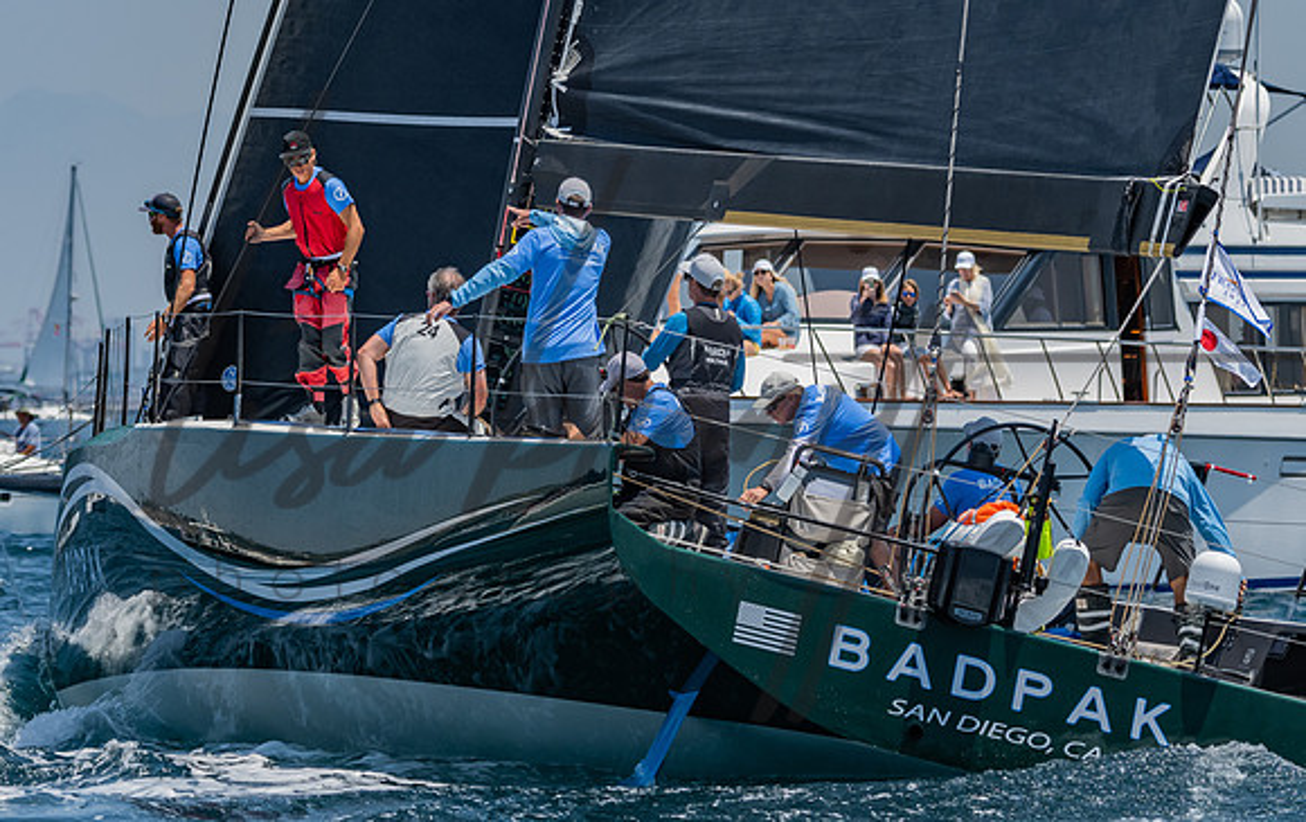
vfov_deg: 3.9
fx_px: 12015
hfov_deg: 6.2
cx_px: 579
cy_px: 226
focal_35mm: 337
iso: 320
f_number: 5.6
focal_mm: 185
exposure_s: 1/1600
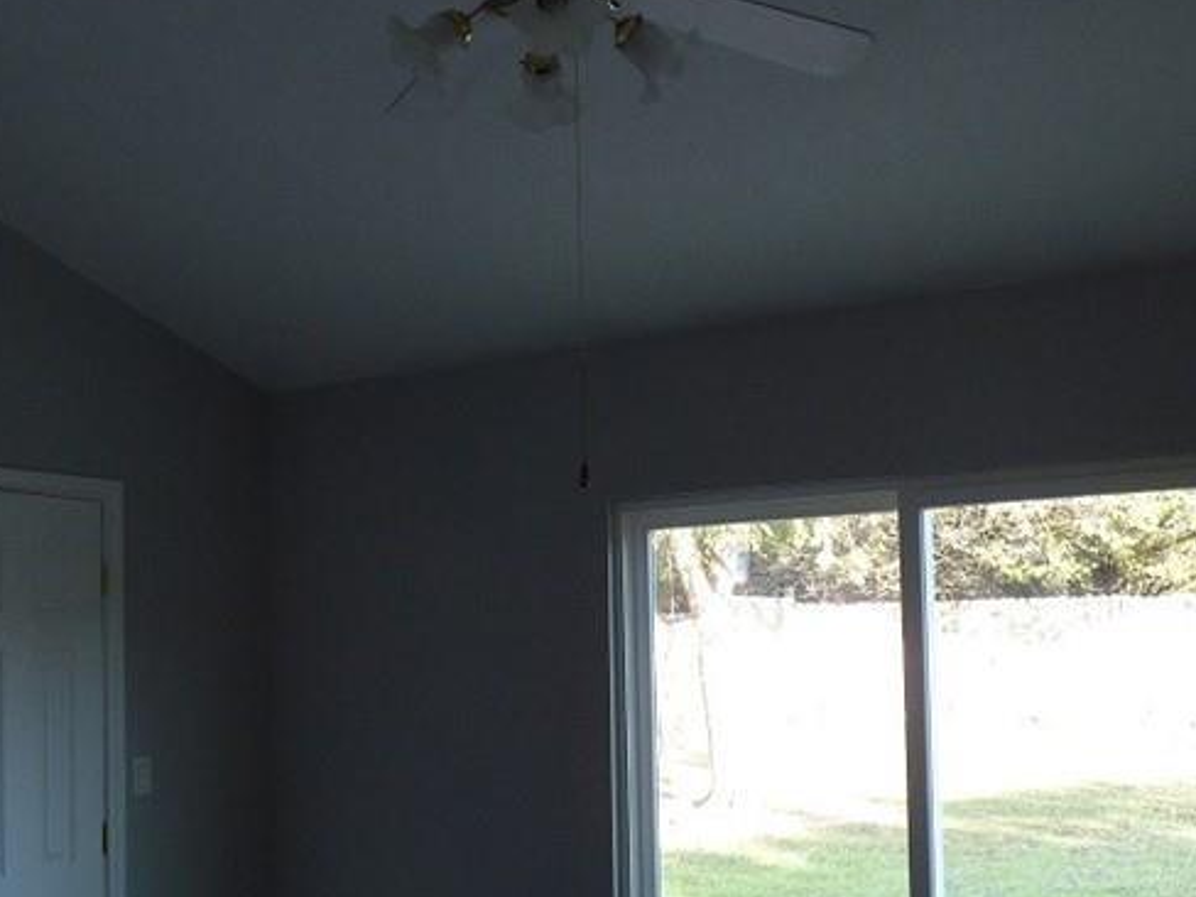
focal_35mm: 42
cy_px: 593
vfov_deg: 34.1
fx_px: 1451
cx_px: 649
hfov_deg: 44.7
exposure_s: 1/60
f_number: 2.8
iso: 160
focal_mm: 3.58
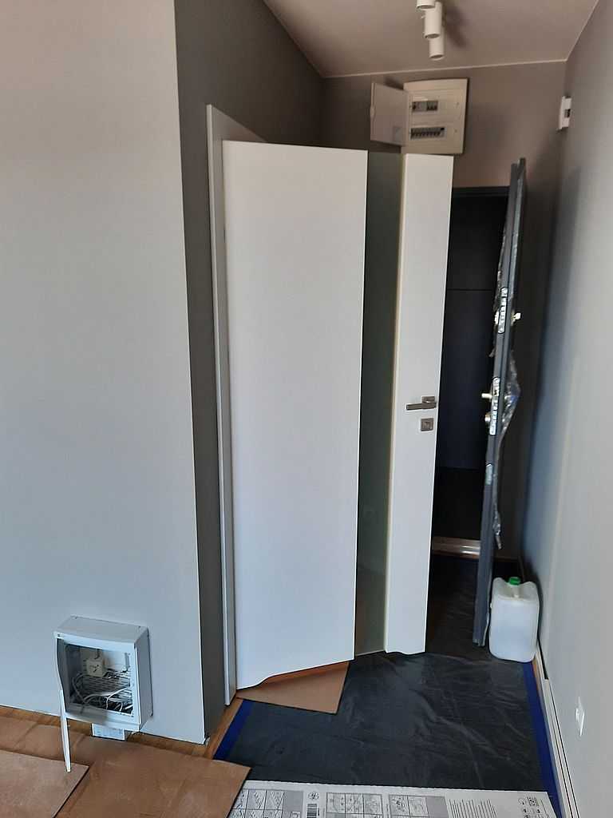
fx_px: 590
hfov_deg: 54.9
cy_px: 409
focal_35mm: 25
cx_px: 306
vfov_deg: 69.4
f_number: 2
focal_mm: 4.6
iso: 50
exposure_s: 1/50
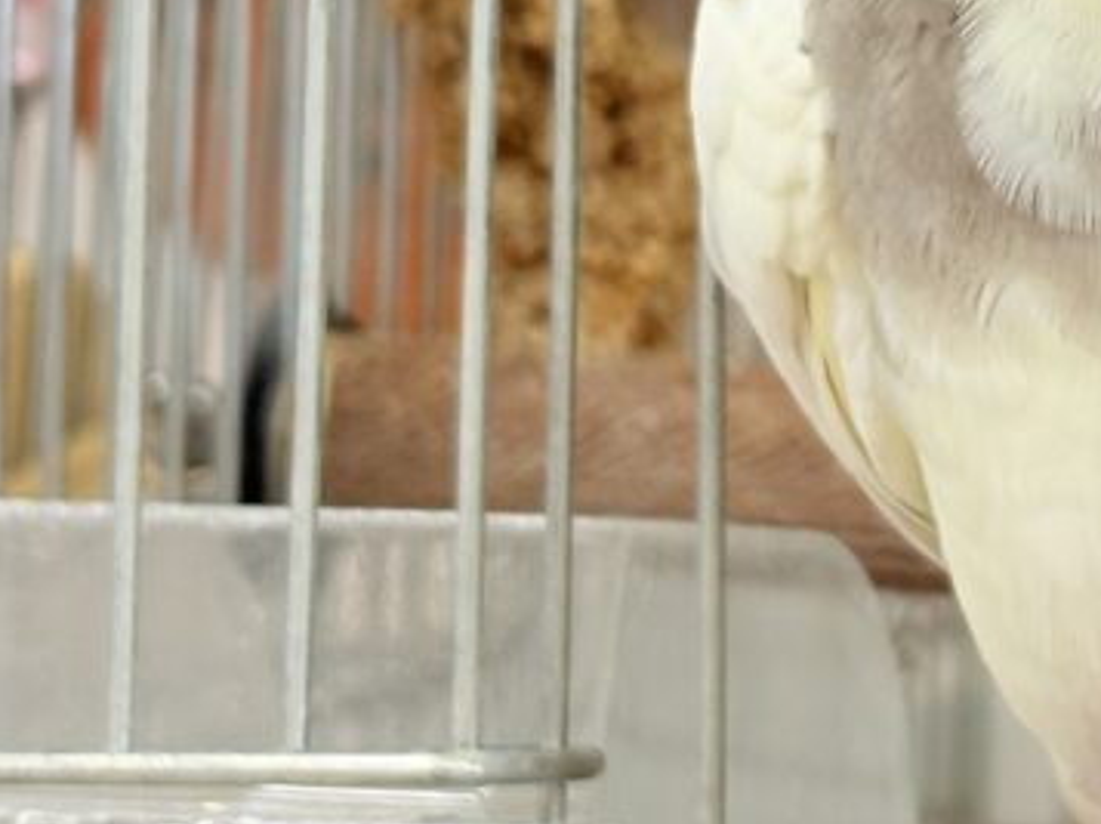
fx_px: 5560
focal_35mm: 175
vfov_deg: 8.3
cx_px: 1570
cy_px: -302
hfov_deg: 10.9
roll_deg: -1.2
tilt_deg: +7.1
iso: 64
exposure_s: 1/50
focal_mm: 5.96
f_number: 1.6
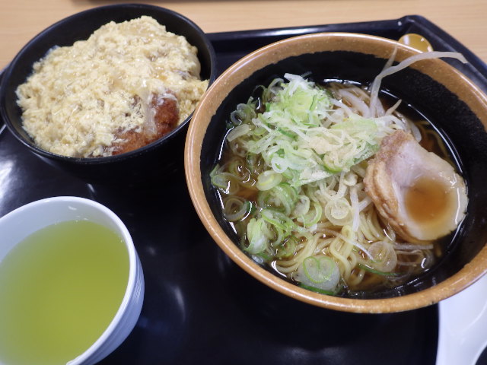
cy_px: 182
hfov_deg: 69.4
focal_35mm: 25
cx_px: 244
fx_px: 352
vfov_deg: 54.9
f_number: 2
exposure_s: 1/60
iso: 125
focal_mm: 4.5
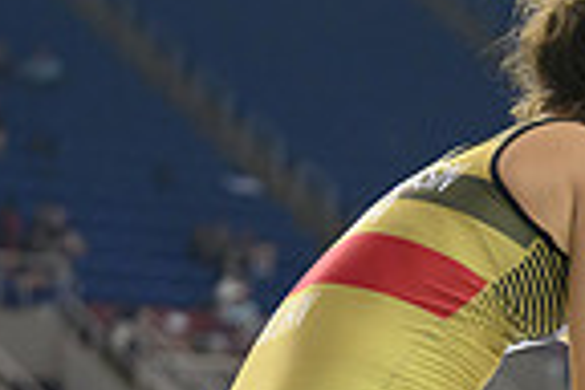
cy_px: 676
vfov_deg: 4.6
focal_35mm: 299
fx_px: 4858
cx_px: 821
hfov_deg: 6.8
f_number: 2.8
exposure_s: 1/800
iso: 3200
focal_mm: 74
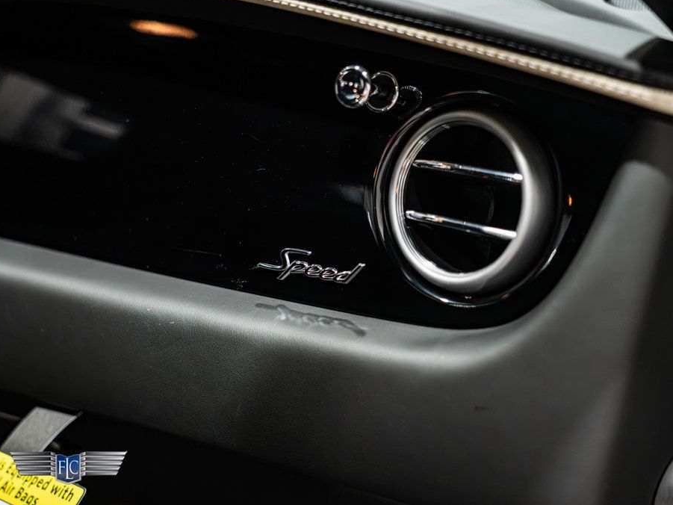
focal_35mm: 59
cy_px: 251
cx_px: 362
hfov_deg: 32.7
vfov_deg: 24.8
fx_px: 1147
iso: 1600
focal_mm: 54
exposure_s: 1/30
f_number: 4
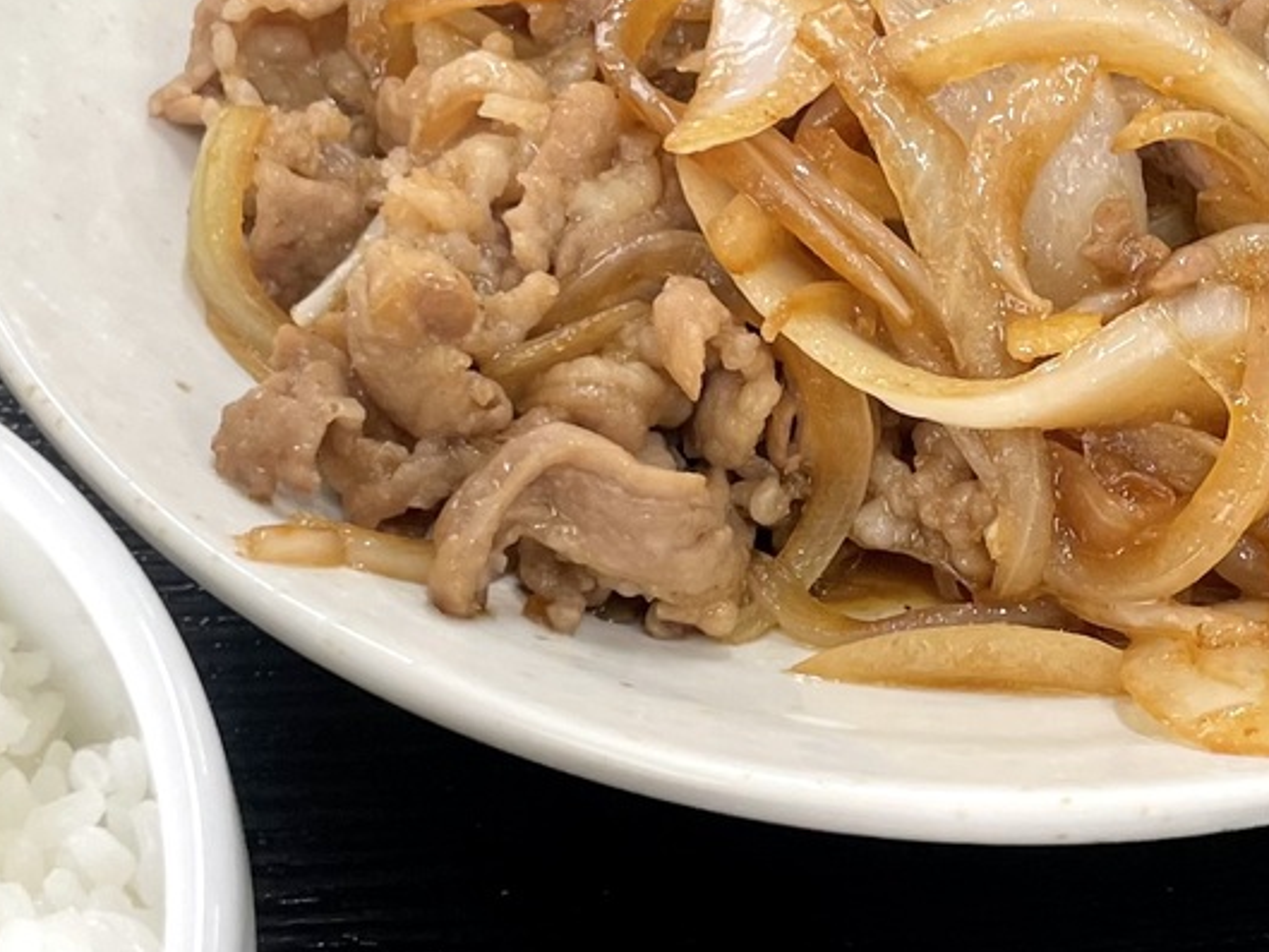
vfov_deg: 19.6
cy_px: 339
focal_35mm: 75
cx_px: 1030
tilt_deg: -54.7
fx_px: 2750
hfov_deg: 25.5
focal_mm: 4.2
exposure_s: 1/100
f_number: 1.6
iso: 100
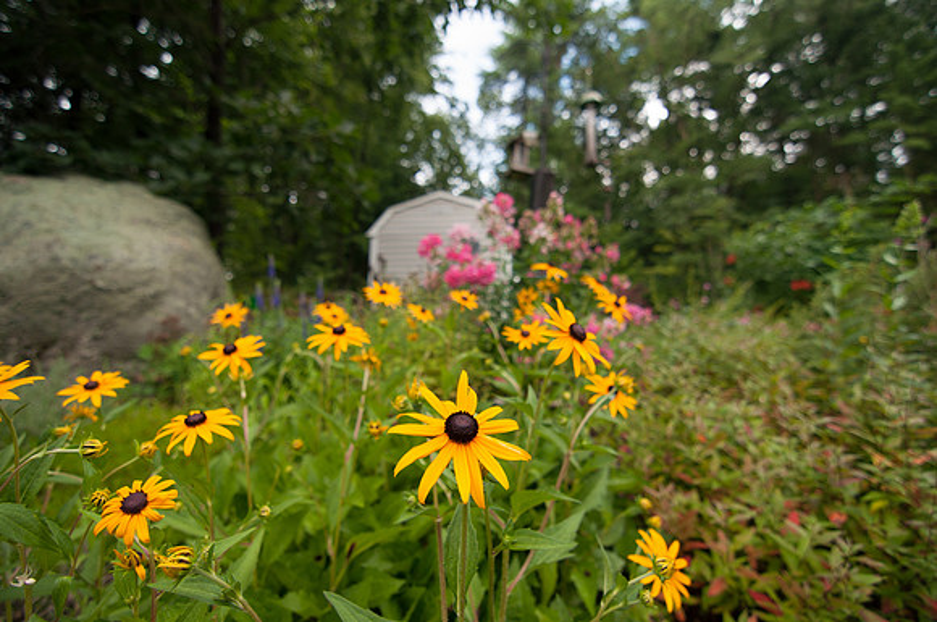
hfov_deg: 95.1
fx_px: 429
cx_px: 468
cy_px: 311
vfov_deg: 71.9
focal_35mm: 16
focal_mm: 11
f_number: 2.8
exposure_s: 1/250
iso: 200
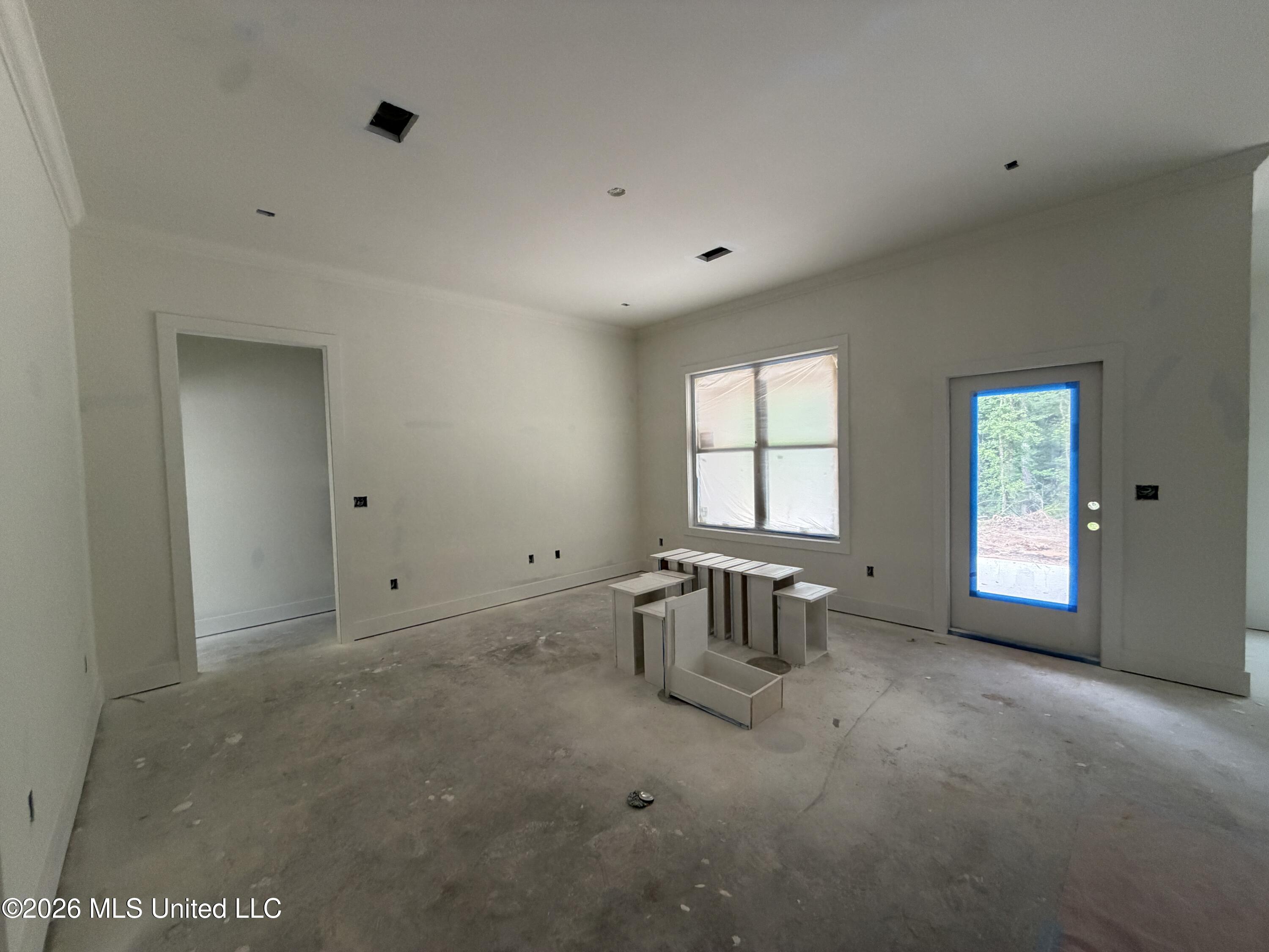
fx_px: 513
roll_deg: +1.9
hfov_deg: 102.1
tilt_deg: -1.1
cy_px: 476
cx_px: 634
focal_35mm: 14
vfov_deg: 85.7
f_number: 2.2
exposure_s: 1/109
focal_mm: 2.22
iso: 320
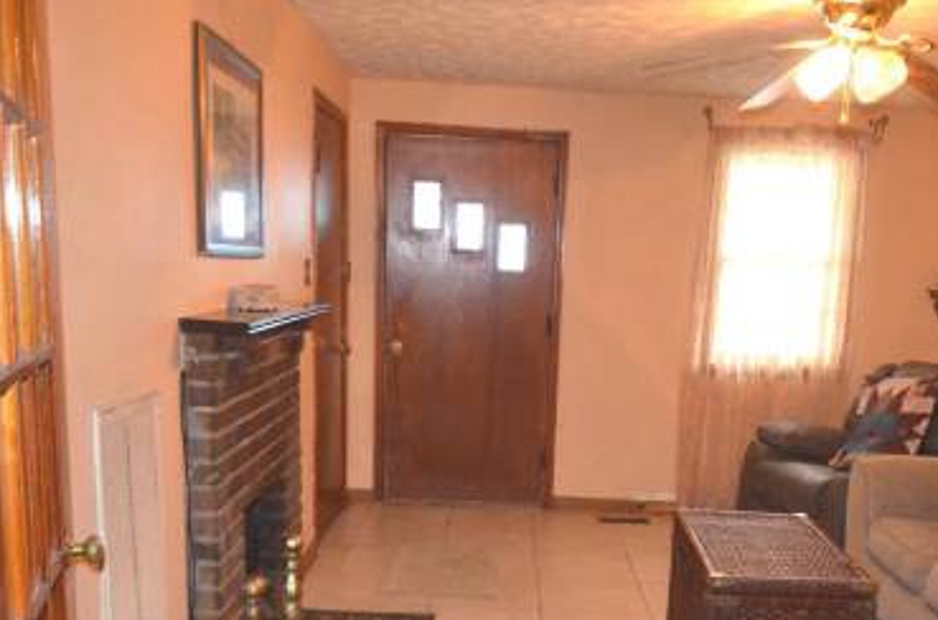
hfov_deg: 45.4
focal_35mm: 43
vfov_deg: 30.5
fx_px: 1118
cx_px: 527
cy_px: 470
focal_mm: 14
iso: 3200
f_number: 4
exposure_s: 1/60
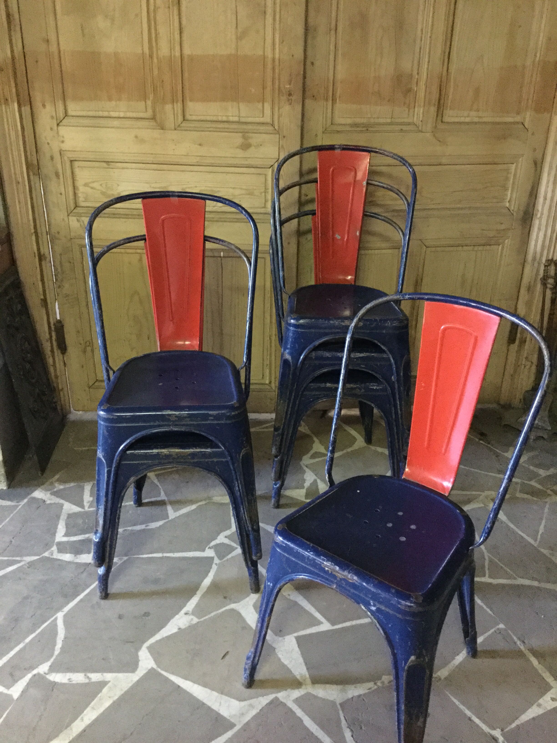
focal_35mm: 31
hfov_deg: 45.4
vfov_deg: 58.4
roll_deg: +0.1
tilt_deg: -24.8
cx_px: 278
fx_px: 665
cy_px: 372
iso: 800
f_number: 2.4
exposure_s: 1/17
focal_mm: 3.3
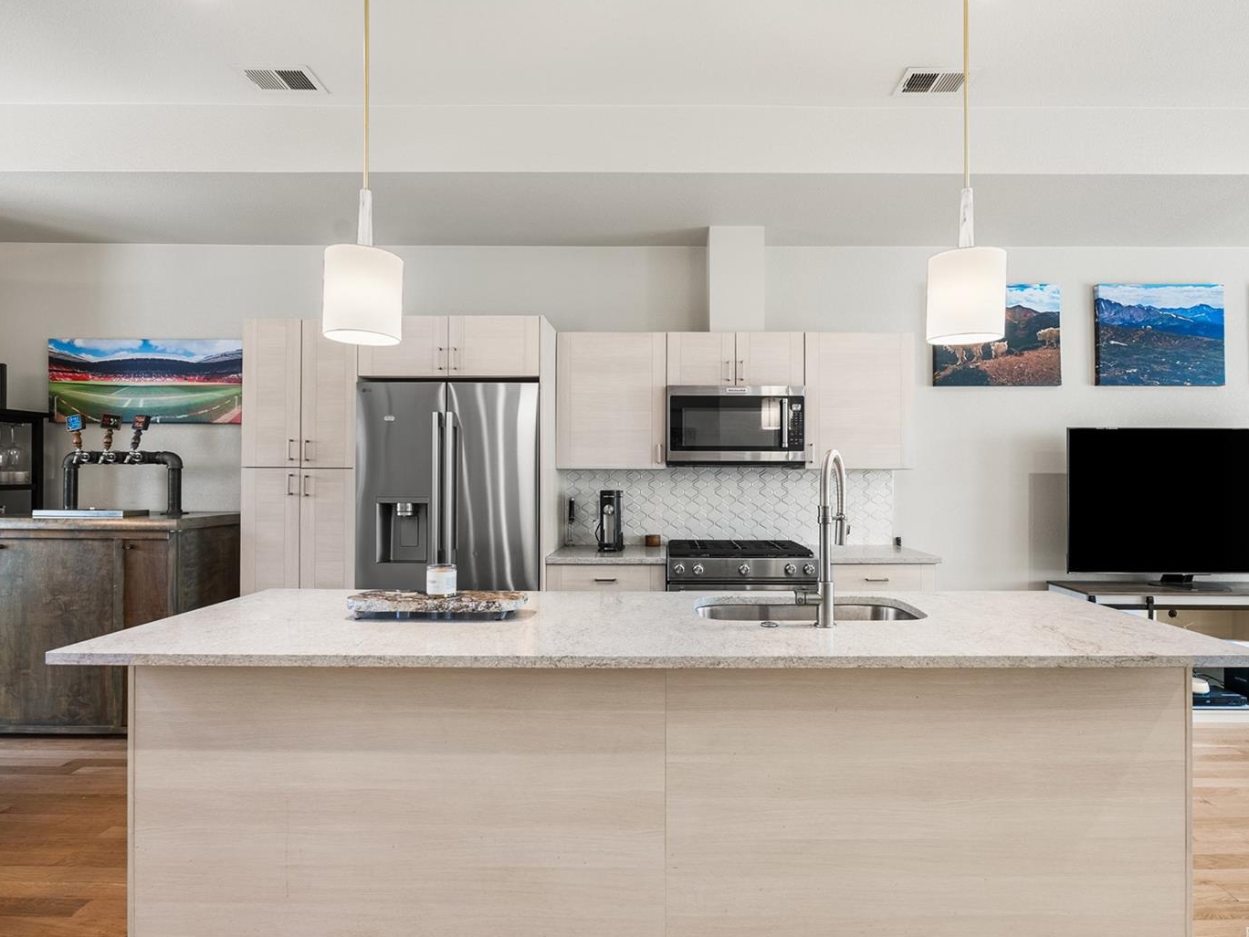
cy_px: 469
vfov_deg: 71.6
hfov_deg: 87.7
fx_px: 649
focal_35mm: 18
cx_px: 663
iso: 200
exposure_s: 1/1.67
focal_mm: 16
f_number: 8
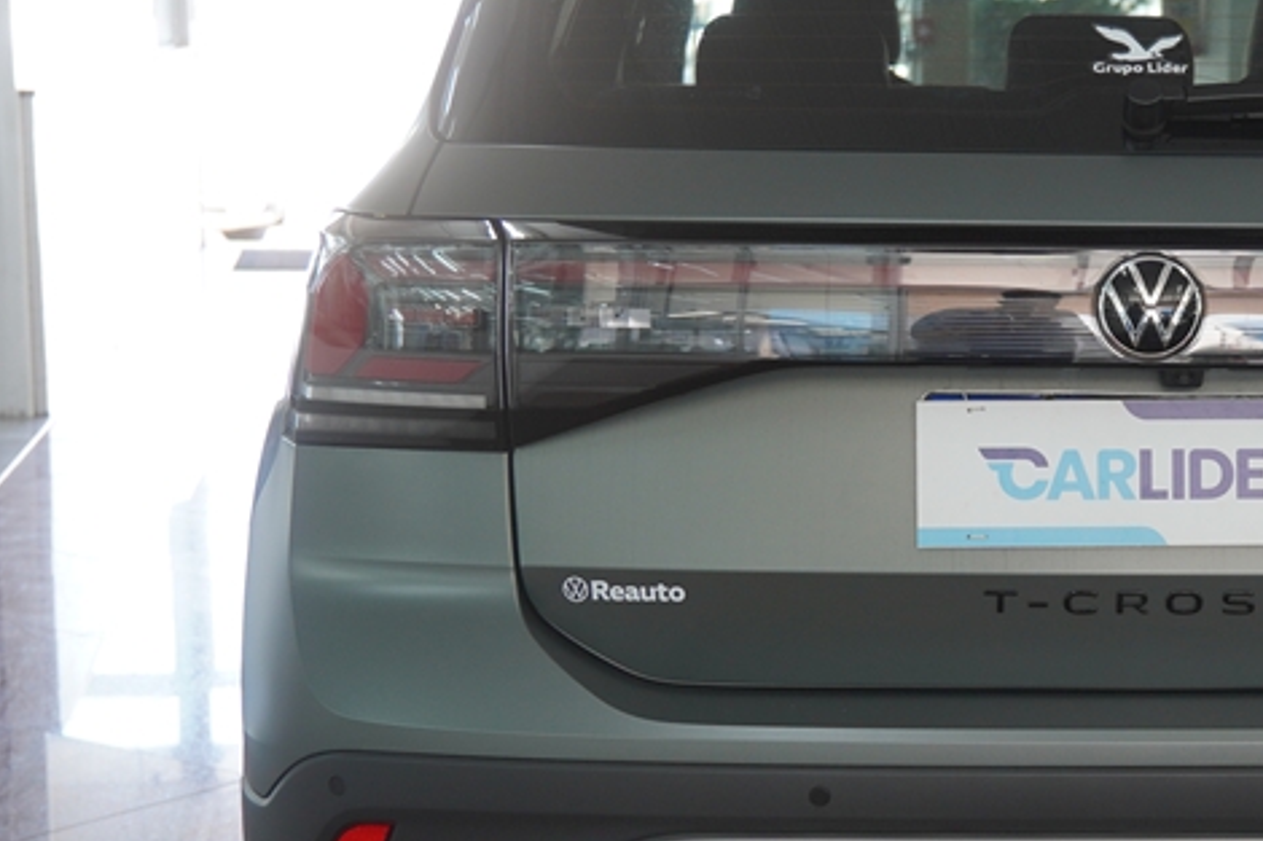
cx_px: 1131
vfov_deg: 16.0
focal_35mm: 85
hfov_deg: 23.3
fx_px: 2981
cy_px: 528
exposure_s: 1/40
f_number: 2.8
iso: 200
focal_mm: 26
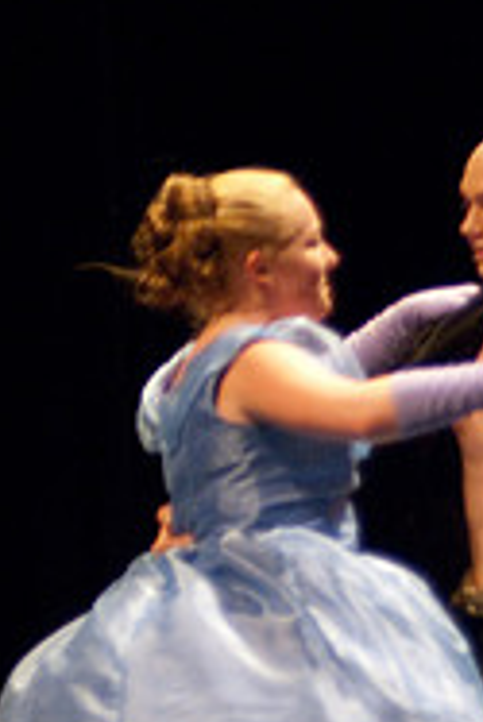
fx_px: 5448
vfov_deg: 7.6
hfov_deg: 5.1
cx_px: 439
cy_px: 409
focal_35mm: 271
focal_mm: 75
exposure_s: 1/160
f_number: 2.8
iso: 1250
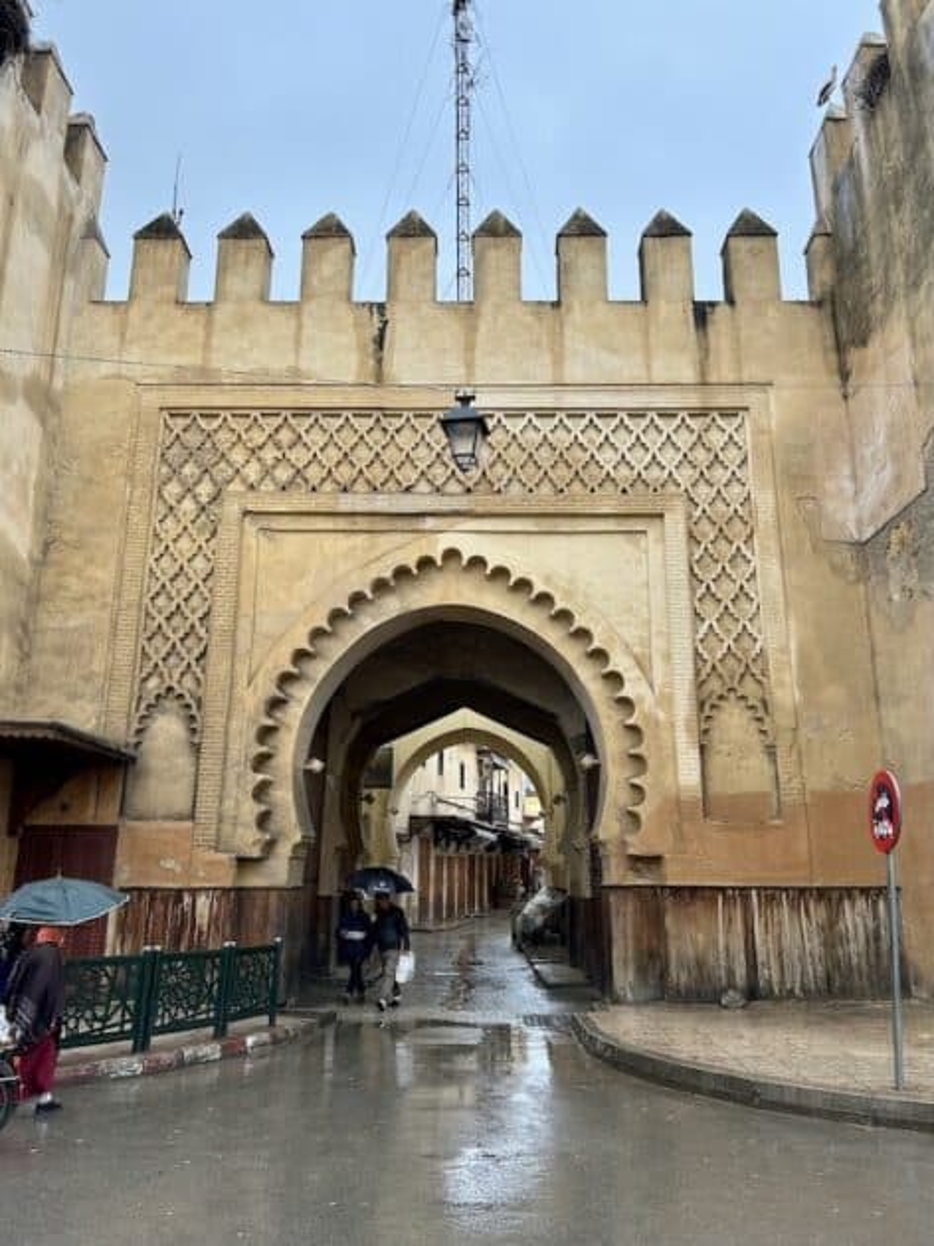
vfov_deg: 67.3
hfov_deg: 53.0
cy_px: 623
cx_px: 467
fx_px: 936
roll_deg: -1.8
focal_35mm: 26
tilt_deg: +14.3
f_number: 1.5
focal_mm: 5.7
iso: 40
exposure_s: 1/287
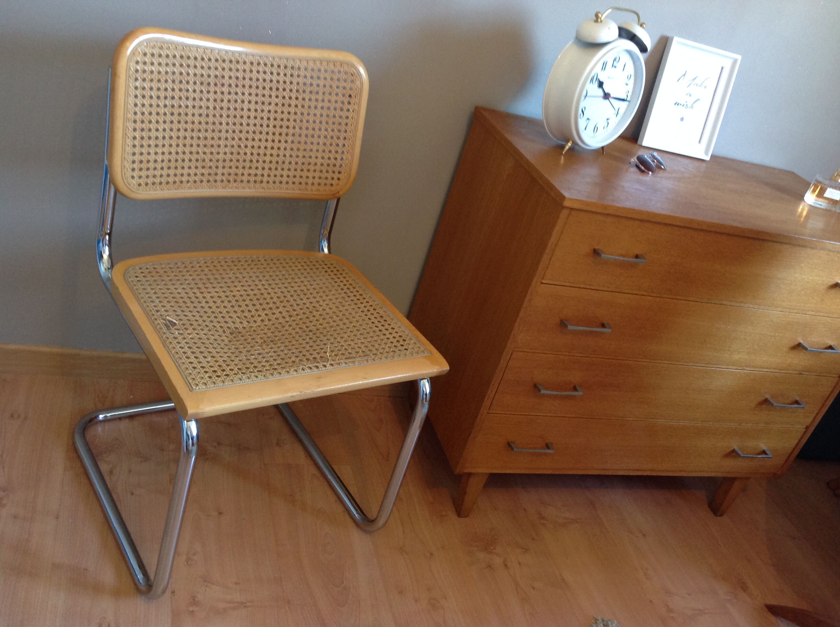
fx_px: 848
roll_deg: -18.5
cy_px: 314
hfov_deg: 52.7
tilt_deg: -28.4
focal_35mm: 35
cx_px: 420
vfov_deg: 40.6
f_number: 2.4
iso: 160
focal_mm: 4.28
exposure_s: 1/15
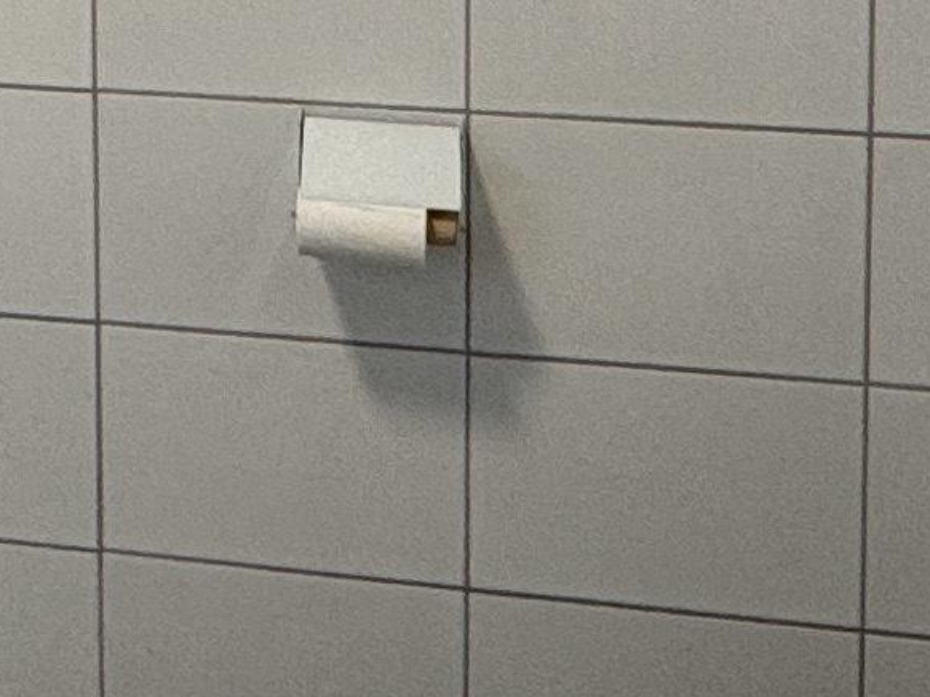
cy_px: -451
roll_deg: +0.8
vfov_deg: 14.0
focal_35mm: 97
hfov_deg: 18.7
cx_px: -292
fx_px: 2605
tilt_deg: -3.9
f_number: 2.2
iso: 100
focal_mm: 2.22
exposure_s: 1/100
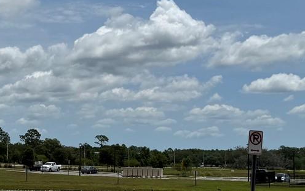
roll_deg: -0.9
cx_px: 44
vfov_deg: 15.9
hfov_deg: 24.6
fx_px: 682
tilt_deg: +3.8
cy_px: 102
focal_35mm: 82
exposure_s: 1/12346
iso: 80
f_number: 1.78
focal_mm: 6.76
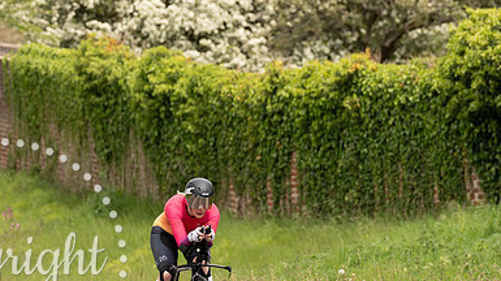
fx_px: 5709
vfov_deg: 2.8
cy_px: 208
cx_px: 173
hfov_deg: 5.0
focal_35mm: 430
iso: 320
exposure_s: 1/1000
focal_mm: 200
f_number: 4.5
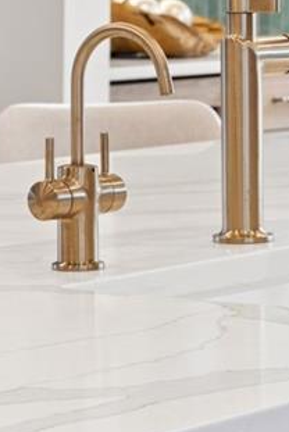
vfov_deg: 9.5
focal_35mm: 212
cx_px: 388
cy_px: -150
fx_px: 2547
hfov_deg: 6.4
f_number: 10
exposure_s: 1/15
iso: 400
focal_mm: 55
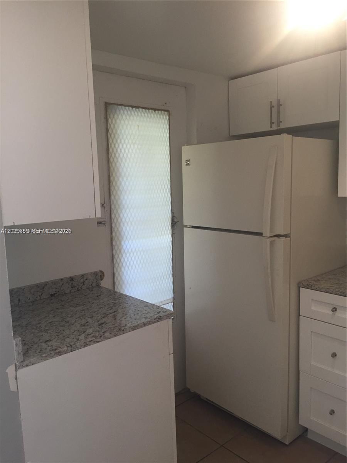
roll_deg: +1.8
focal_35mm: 29
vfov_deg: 61.7
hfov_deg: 48.2
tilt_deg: -7.2
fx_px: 388
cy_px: 232
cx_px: 174
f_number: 2.2
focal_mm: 4.15
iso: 50
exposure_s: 1/30
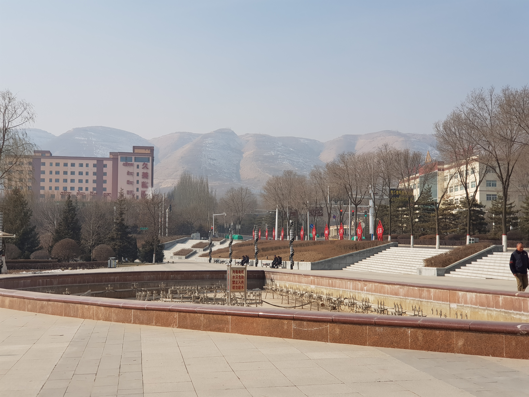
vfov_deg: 28.0
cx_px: 264
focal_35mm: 52
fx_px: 795
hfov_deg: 36.8
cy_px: 198
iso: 25
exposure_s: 1/782
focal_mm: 6
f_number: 2.4
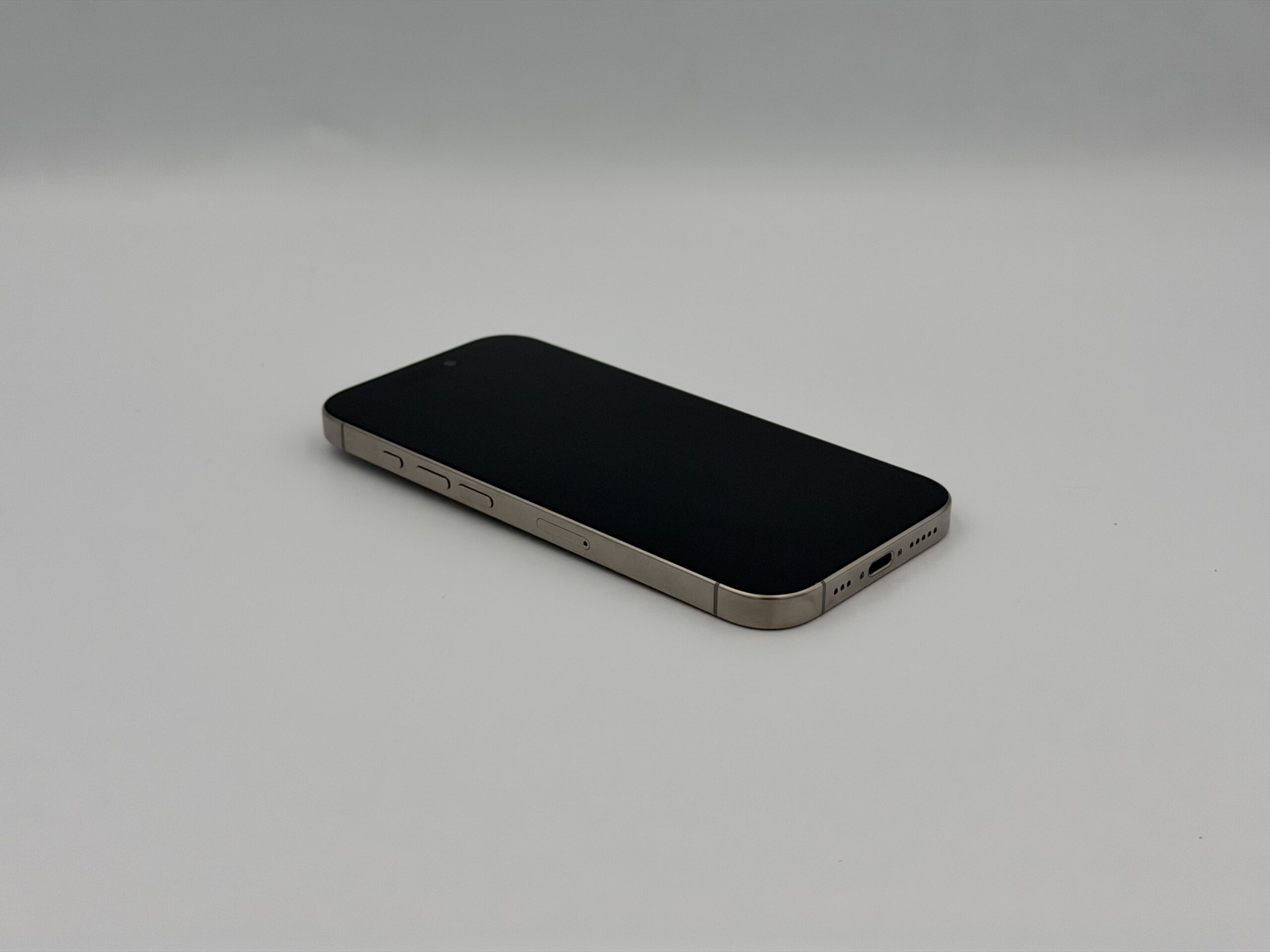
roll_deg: +0.7
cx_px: 635
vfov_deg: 30.3
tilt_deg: -23.7
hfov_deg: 39.7
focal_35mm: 48
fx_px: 1761
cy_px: 476
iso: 64
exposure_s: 1/1242
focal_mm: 6.76
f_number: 1.78
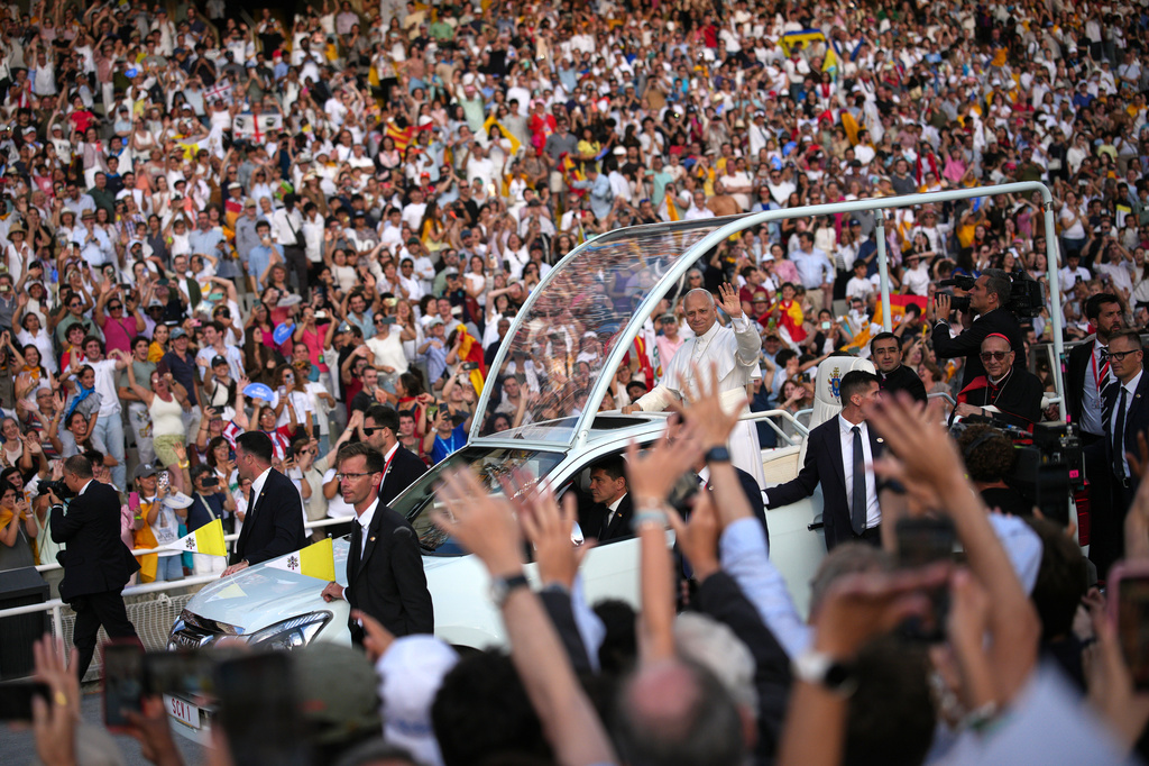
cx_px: 574
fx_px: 1978
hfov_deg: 32.4
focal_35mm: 62
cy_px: 383
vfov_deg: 21.9
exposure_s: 1/12800
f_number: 2
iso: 400
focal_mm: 62
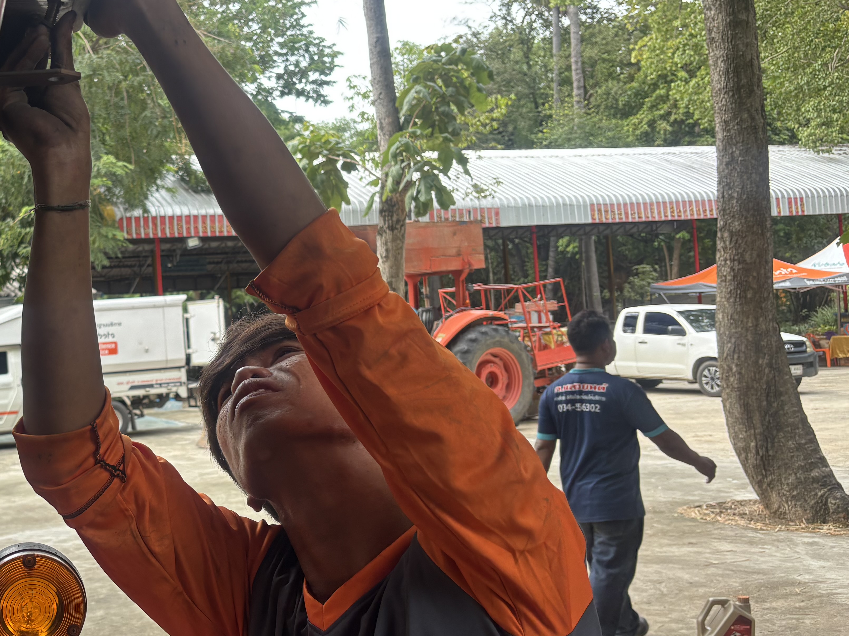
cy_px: 325
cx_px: 99
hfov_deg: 38.6
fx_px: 1128
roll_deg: +3.7
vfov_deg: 31.5
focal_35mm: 46
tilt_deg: +1.9
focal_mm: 5.96
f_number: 1.6
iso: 40
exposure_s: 1/141
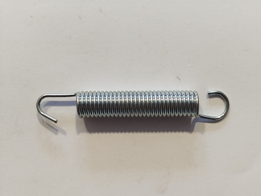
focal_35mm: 48
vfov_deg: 30.3
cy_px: 98
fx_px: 362
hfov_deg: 39.7
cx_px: 130
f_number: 1.7
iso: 400
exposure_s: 1/33
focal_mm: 5.31
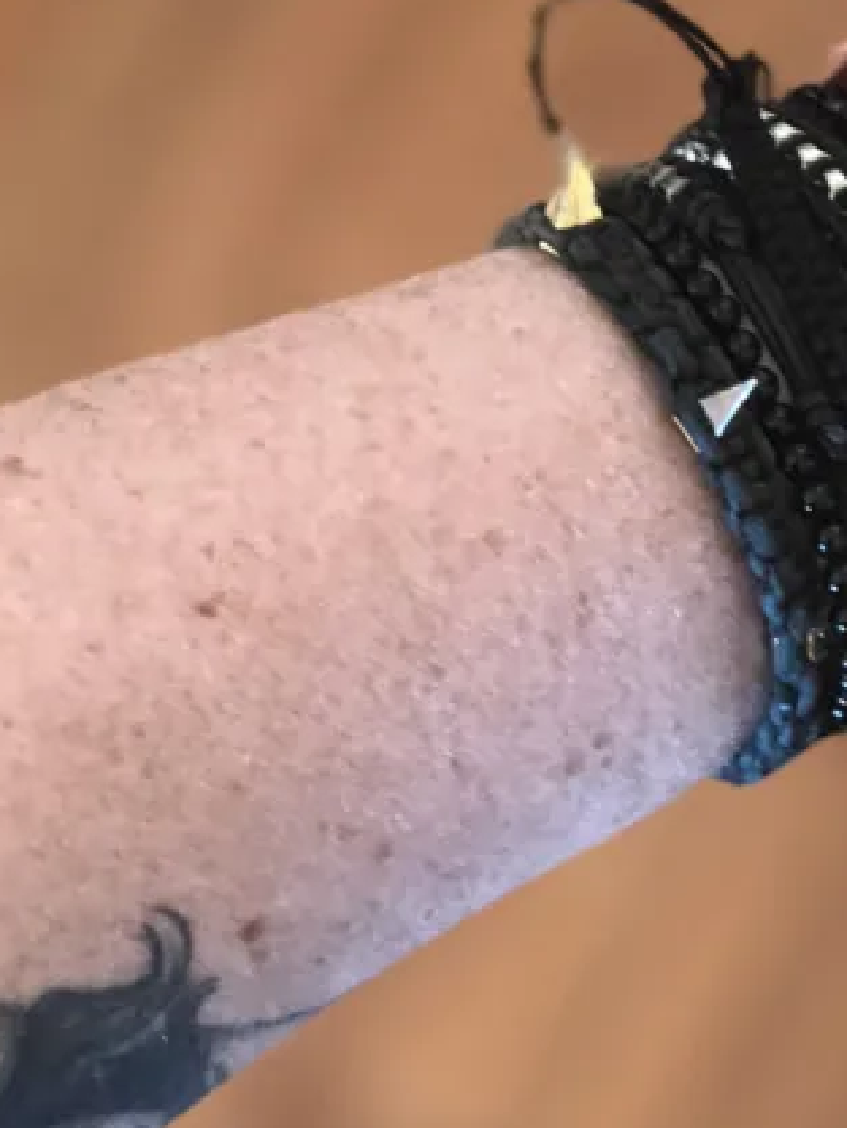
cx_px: 936
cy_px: 271
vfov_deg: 14.0
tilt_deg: -72.2
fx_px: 4565
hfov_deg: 10.5
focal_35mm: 140
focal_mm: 6.6
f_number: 2.8
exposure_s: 1/60
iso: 400
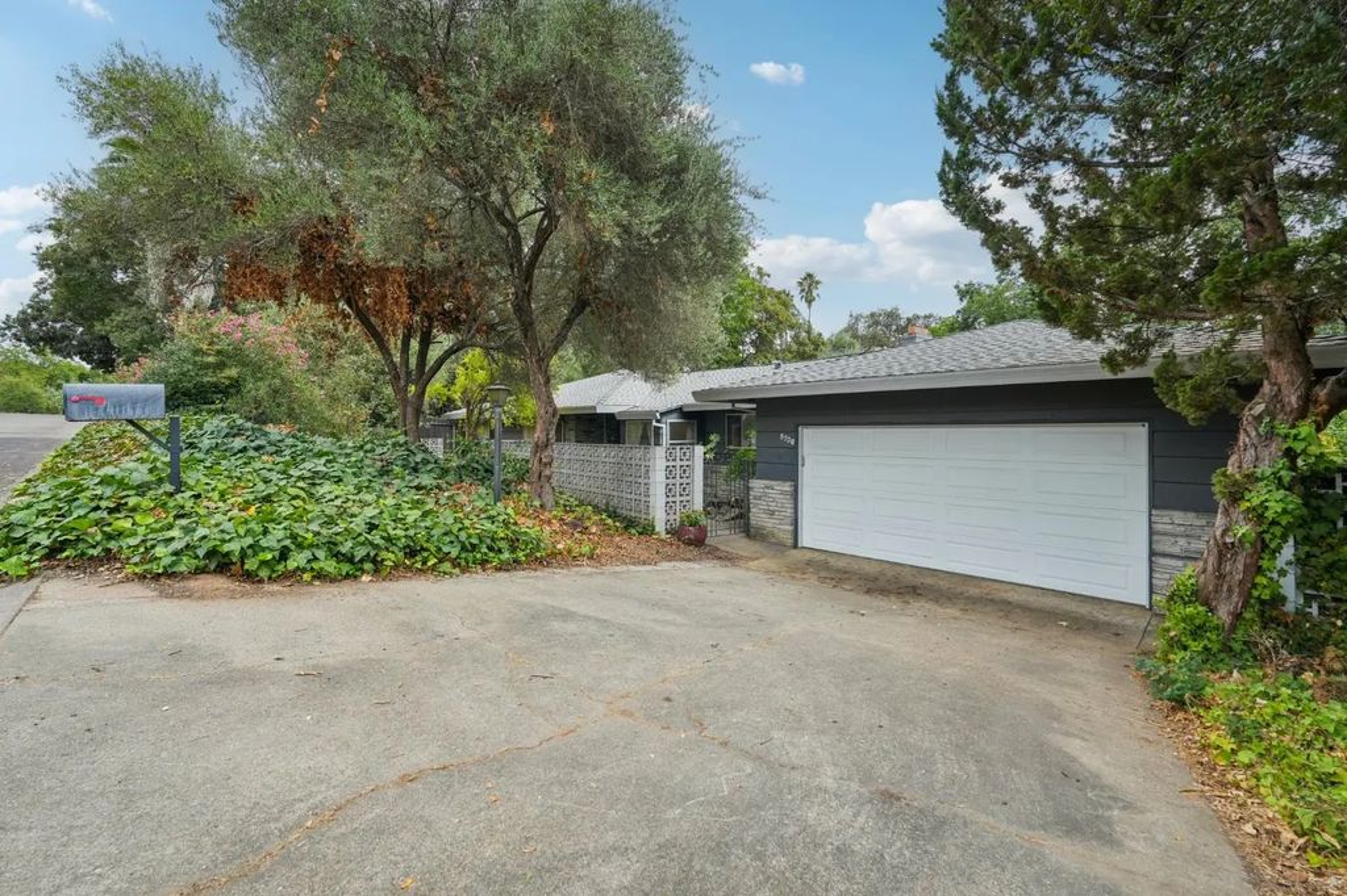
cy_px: 448
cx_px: 674
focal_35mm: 16
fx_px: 598
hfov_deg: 96.8
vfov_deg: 73.7
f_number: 8
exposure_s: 1/125
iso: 400
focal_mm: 16
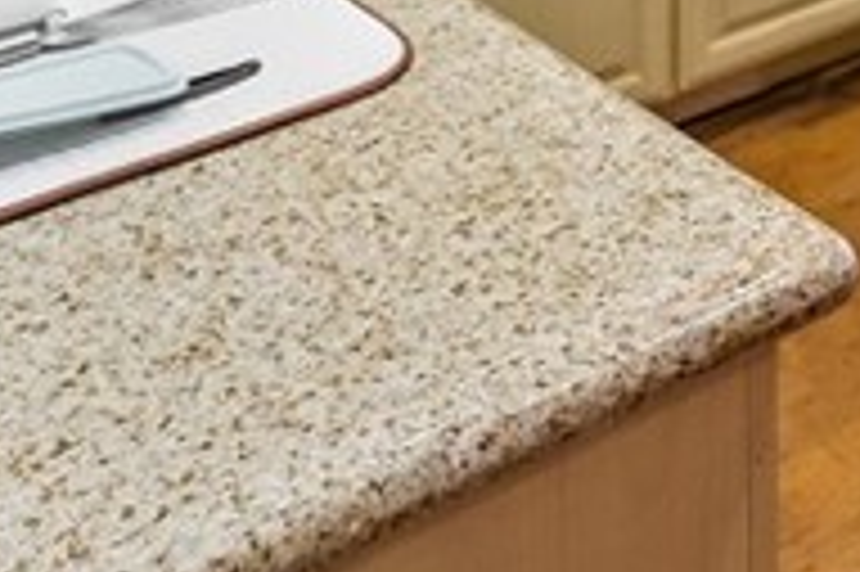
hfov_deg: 23.7
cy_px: -795
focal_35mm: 78
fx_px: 1867
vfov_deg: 13.1
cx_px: 1022
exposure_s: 1/160
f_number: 2.8
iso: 1600
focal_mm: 14.6
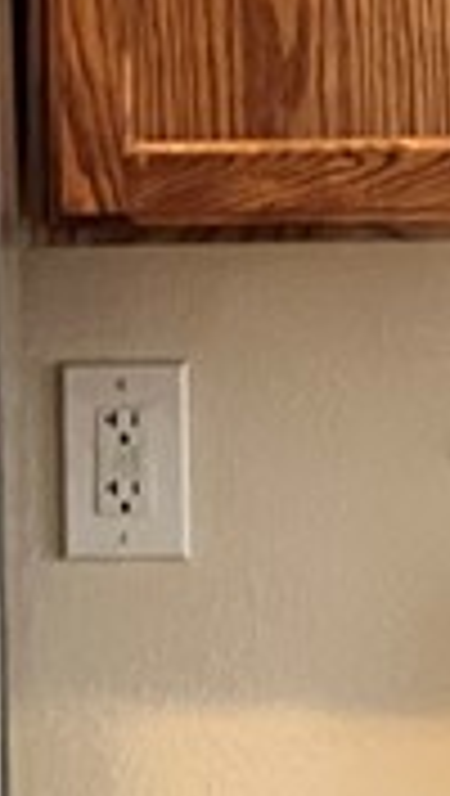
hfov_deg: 2.5
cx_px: -1274
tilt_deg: -4.0
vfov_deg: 4.5
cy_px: 315
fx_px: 10233
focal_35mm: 484
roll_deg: +1.3
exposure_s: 1/60
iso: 320
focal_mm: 9
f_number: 2.8
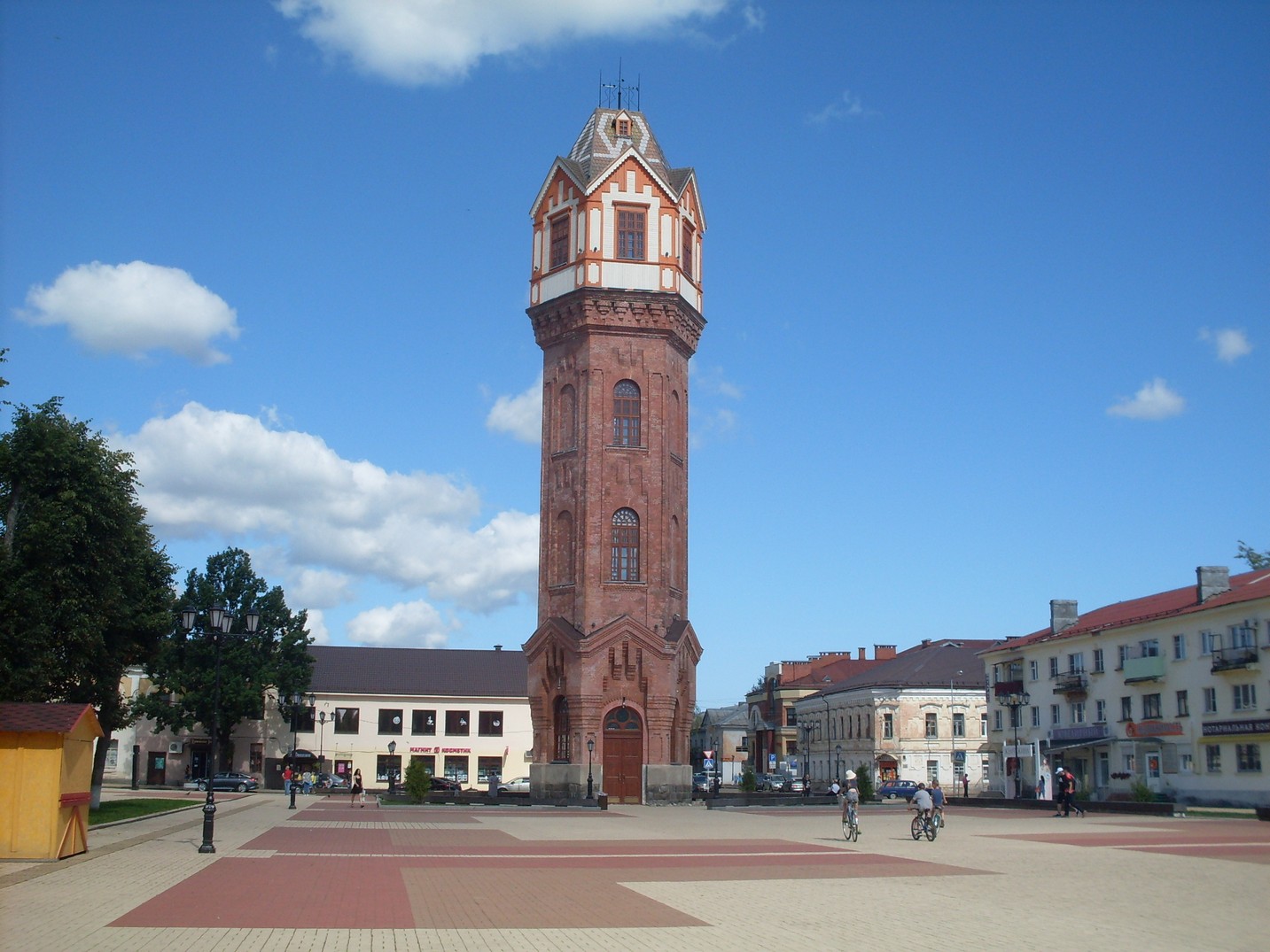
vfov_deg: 37.7
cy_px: 476
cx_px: 635
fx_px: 1394
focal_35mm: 38
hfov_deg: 49.0
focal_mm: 6.3
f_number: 8.4
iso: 80
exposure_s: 1/250
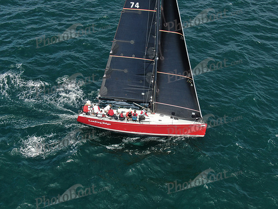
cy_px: 104
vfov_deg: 30.3
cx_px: 139
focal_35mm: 48
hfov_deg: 39.7
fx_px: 385
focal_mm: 8.6
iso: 100
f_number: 3.8
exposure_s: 1/640
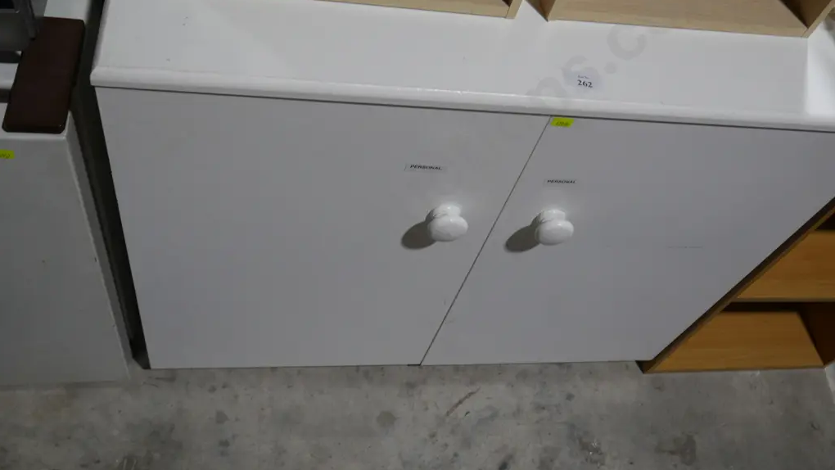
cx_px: 417
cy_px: 197
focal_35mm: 35
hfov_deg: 56.6
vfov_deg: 33.7
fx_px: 775
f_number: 3.6
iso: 200
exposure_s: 1/125
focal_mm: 16
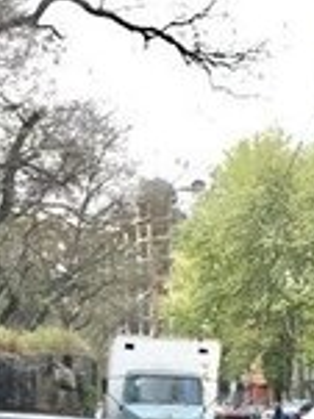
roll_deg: +3.8
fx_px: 1114
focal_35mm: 92
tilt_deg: -6.8
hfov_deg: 15.8
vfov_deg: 19.1
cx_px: 22
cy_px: 597
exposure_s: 1/123
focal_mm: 3.99
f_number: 1.8
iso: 20
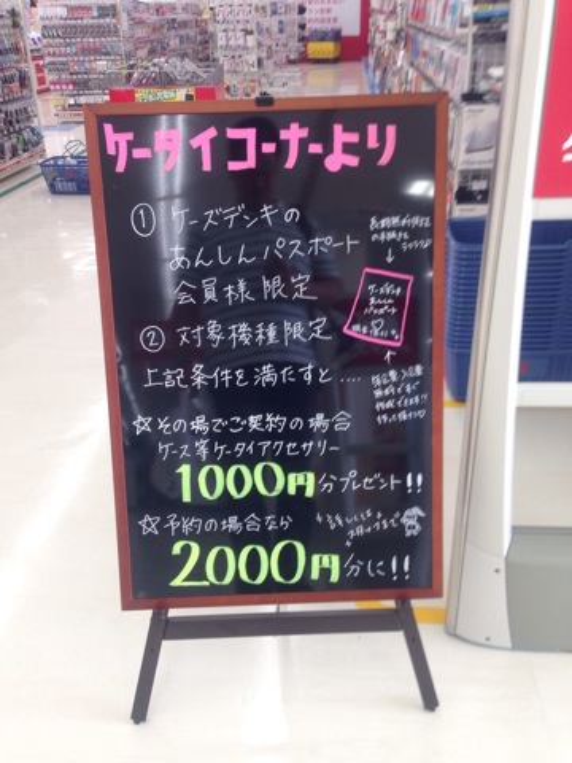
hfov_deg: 42.9
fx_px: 727
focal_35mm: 33
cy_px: 382
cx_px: 286
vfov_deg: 55.4
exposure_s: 1/40
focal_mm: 4.13
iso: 64
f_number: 2.4
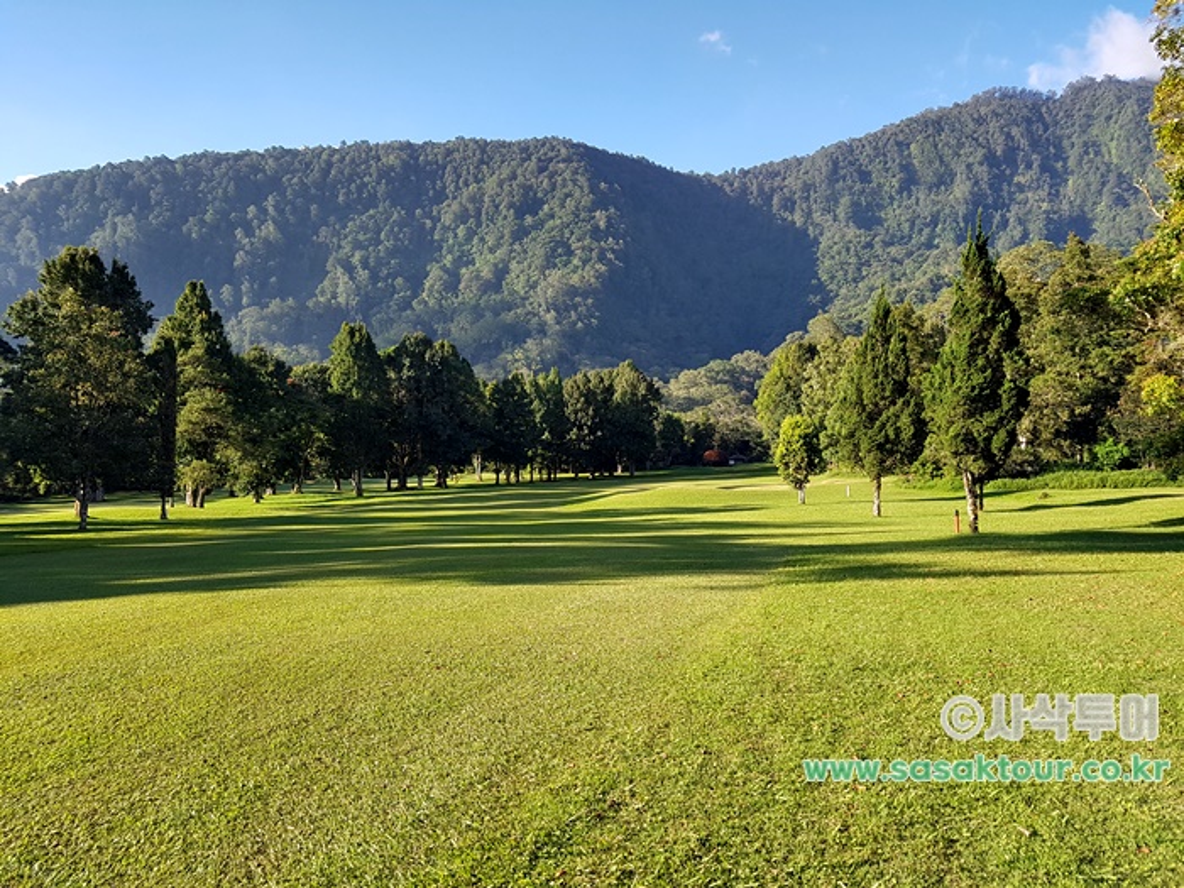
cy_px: 444
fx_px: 889
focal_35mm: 26
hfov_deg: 67.3
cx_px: 592
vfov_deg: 53.1
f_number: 1.7
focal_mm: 4.2
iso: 50
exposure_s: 1/856
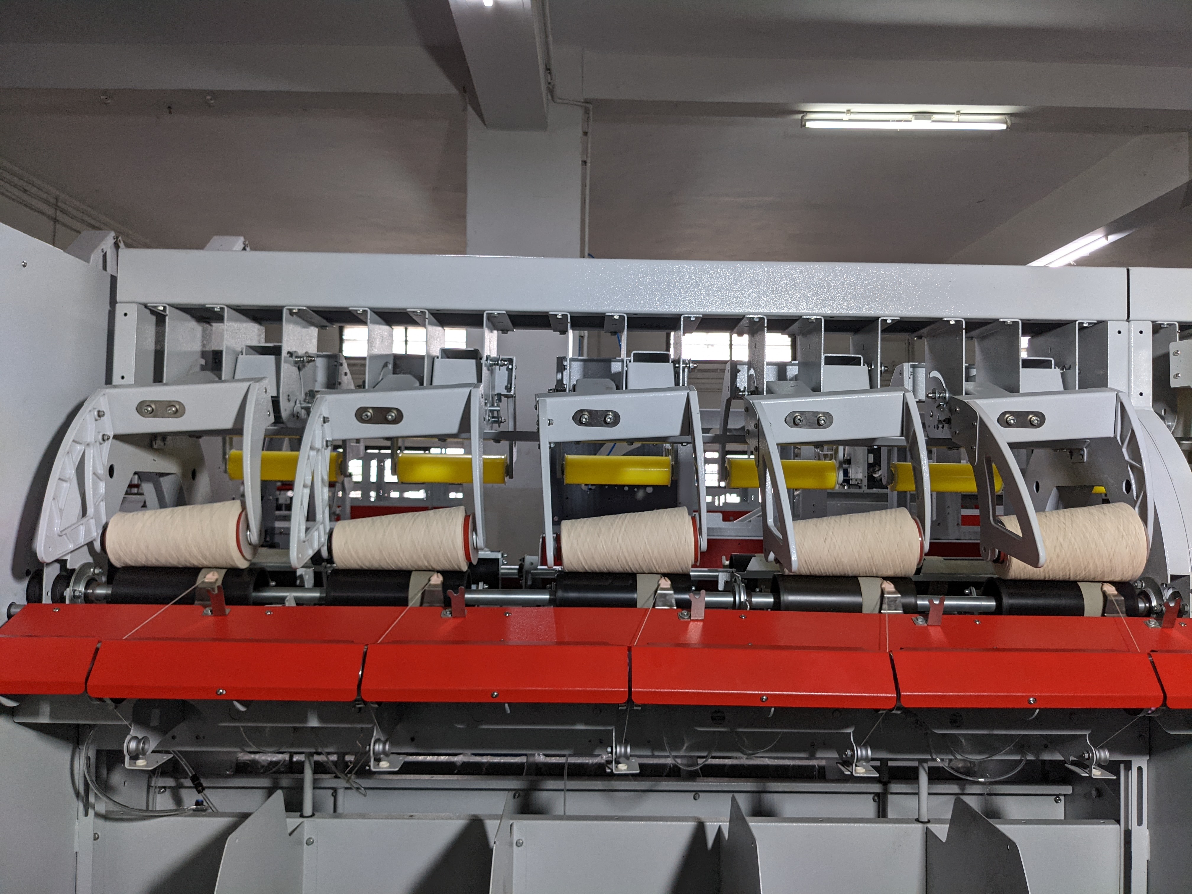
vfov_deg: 51.4
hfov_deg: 65.3
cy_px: 447
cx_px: 596
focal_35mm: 27
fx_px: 930
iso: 112
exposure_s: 1/99.9
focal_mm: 4.38
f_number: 1.73
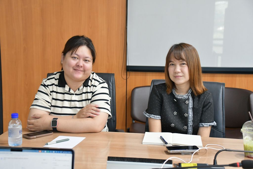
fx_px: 422
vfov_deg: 22.6
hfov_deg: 33.4
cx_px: 126
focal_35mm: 60
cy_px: 84
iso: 3200
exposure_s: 1/100
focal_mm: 40
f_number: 4.2
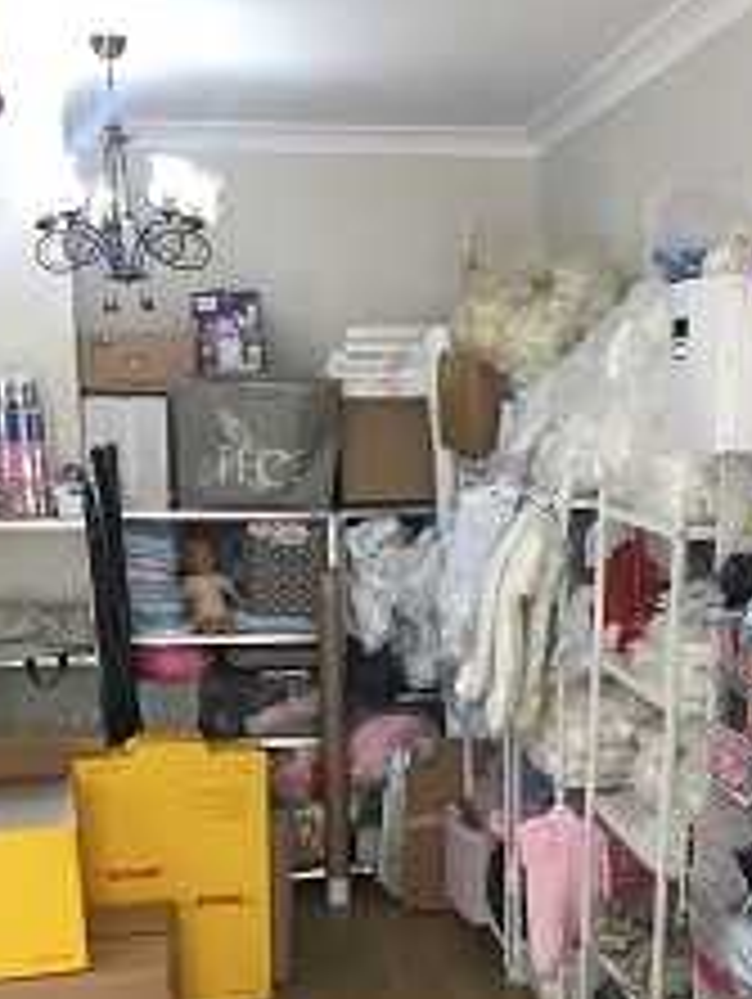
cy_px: 792
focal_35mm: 47
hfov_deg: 30.9
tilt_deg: -15.6
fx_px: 1359
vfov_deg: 38.9
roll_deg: +1.8
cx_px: 414
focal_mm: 4.15
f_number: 2.2
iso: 40
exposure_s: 1/33
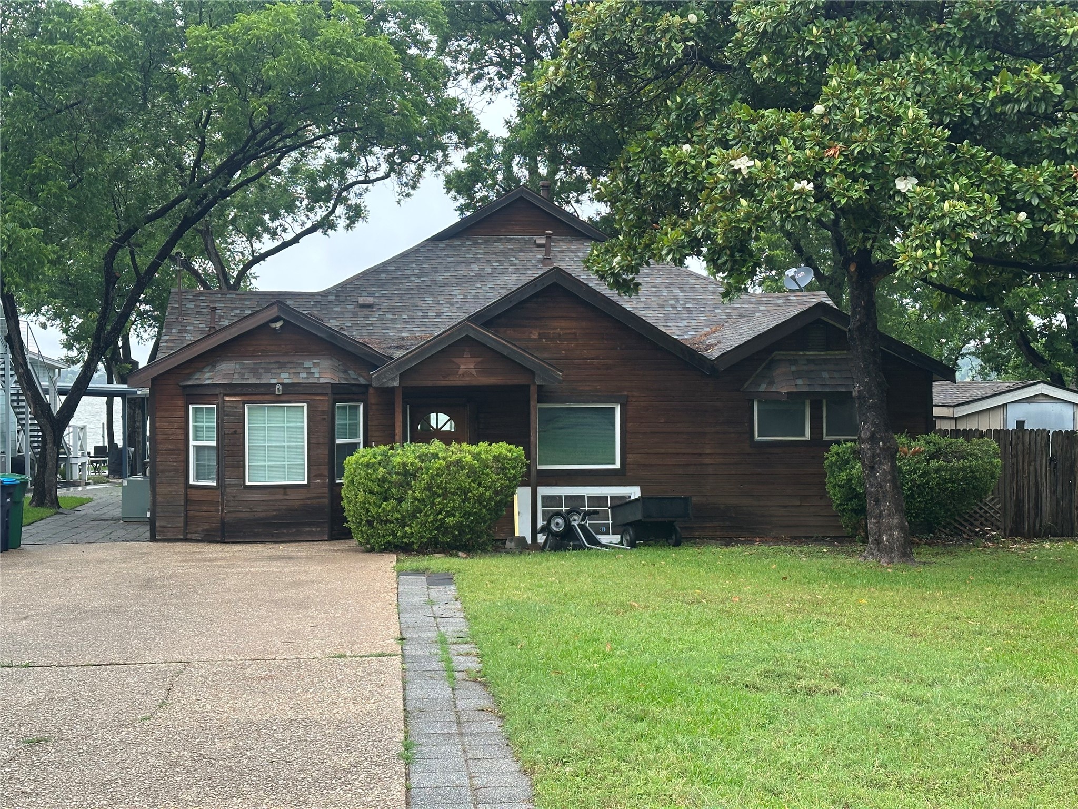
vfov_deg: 30.3
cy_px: 404
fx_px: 1495
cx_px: 539
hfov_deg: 39.7
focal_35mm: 48
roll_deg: +0.1
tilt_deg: -0.4
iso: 80
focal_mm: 6.86
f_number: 1.78
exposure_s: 1/70
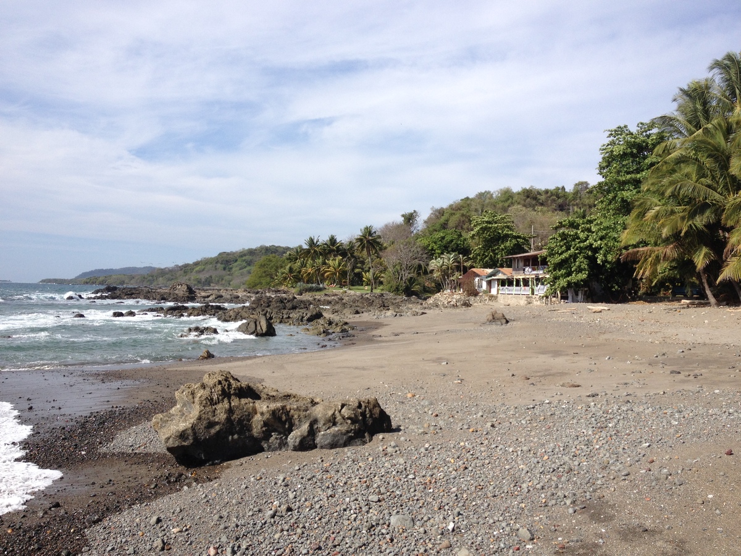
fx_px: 749
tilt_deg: -1.9
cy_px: 278
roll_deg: -0.8
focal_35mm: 35
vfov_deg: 40.7
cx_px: 370
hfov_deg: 52.6
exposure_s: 1/2123
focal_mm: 4.28
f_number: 2.4
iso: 50
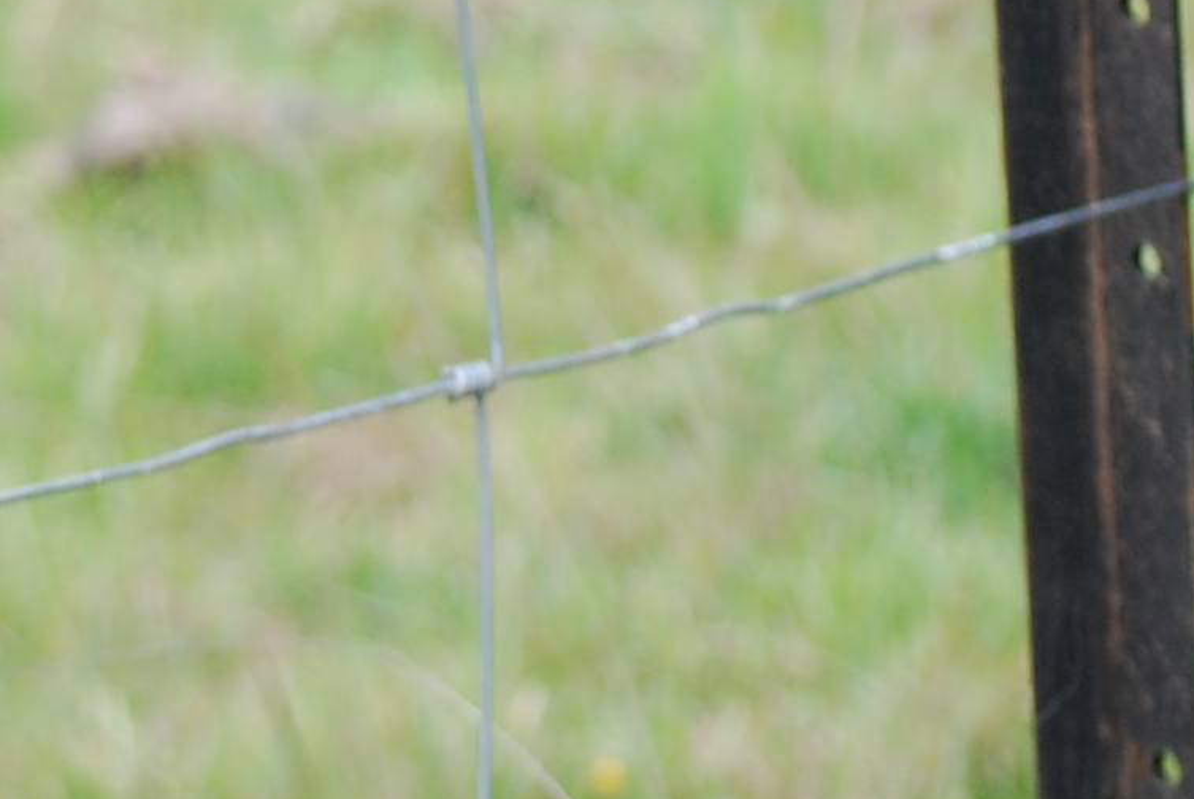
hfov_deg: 4.4
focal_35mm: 463
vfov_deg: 2.9
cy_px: -1211
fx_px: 15374
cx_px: -433
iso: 200
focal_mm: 60
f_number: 4.2
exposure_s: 1/250
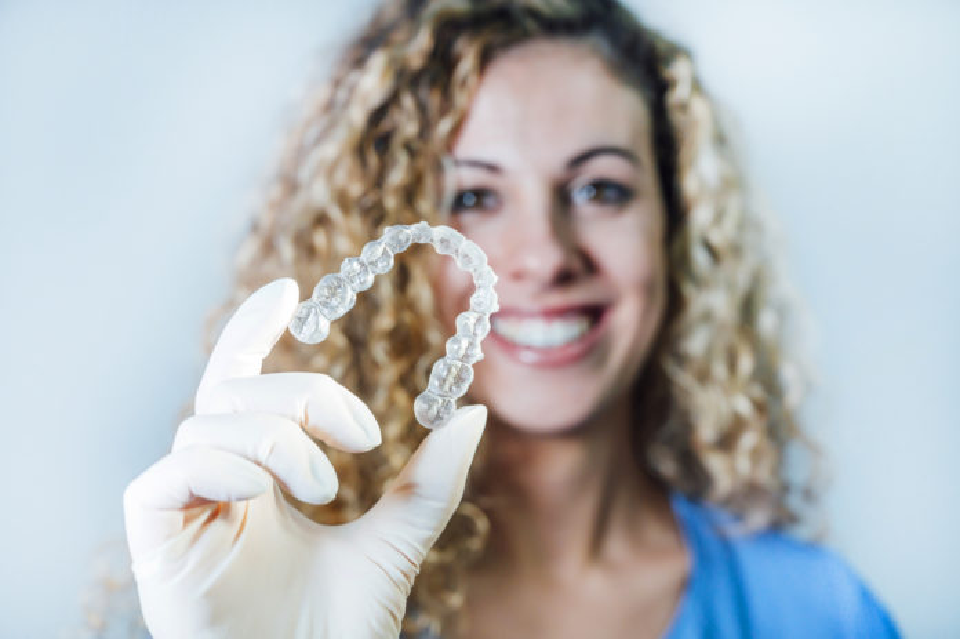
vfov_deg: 25.5
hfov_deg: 37.5
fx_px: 1412
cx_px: 480
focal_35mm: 53
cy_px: 320
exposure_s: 1/800
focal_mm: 53
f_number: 5
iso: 1250
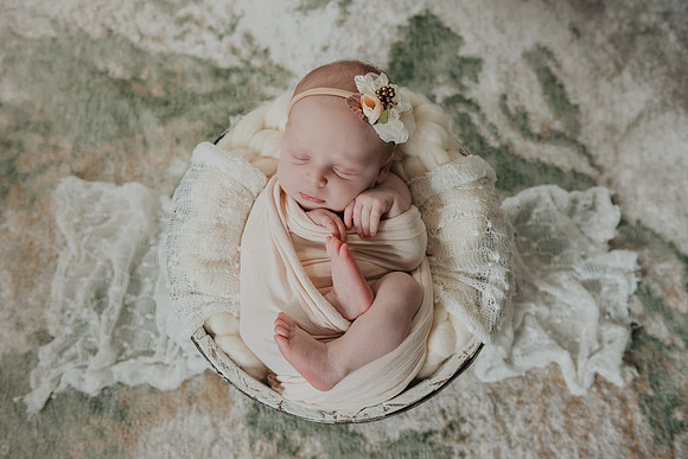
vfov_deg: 35.1
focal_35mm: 38
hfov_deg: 50.7
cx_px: 329
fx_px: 725
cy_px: 226
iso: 1000
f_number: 3.5
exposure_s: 1/160
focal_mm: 36
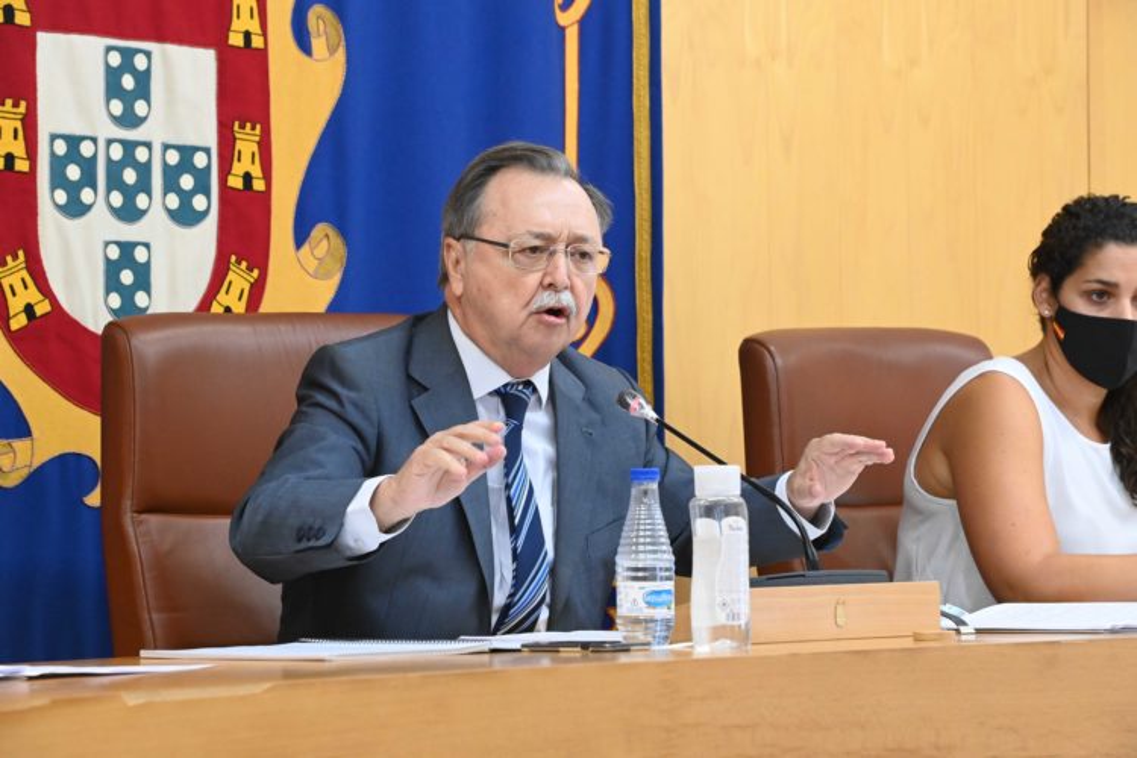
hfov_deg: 13.7
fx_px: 4737
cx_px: 568
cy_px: 379
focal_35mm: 150
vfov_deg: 9.1
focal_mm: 150
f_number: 11
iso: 12800
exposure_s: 1/160
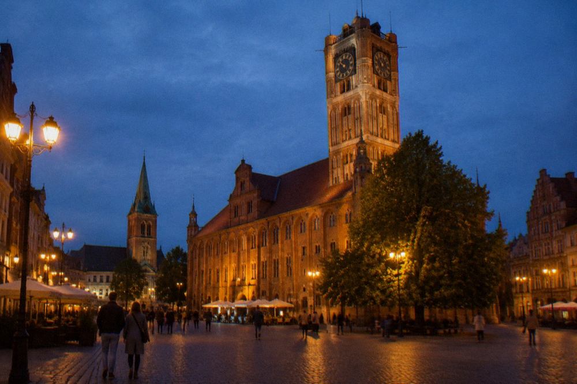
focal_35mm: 35
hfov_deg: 54.5
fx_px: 561
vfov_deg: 37.8
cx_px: 288
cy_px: 192
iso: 4000
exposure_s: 1/100
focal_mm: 35
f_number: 3.5
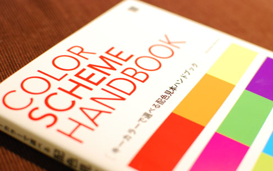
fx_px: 406
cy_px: 89
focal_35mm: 55
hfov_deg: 37.2
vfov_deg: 23.8
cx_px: 137
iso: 500
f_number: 3.5
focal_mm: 35
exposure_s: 1/25
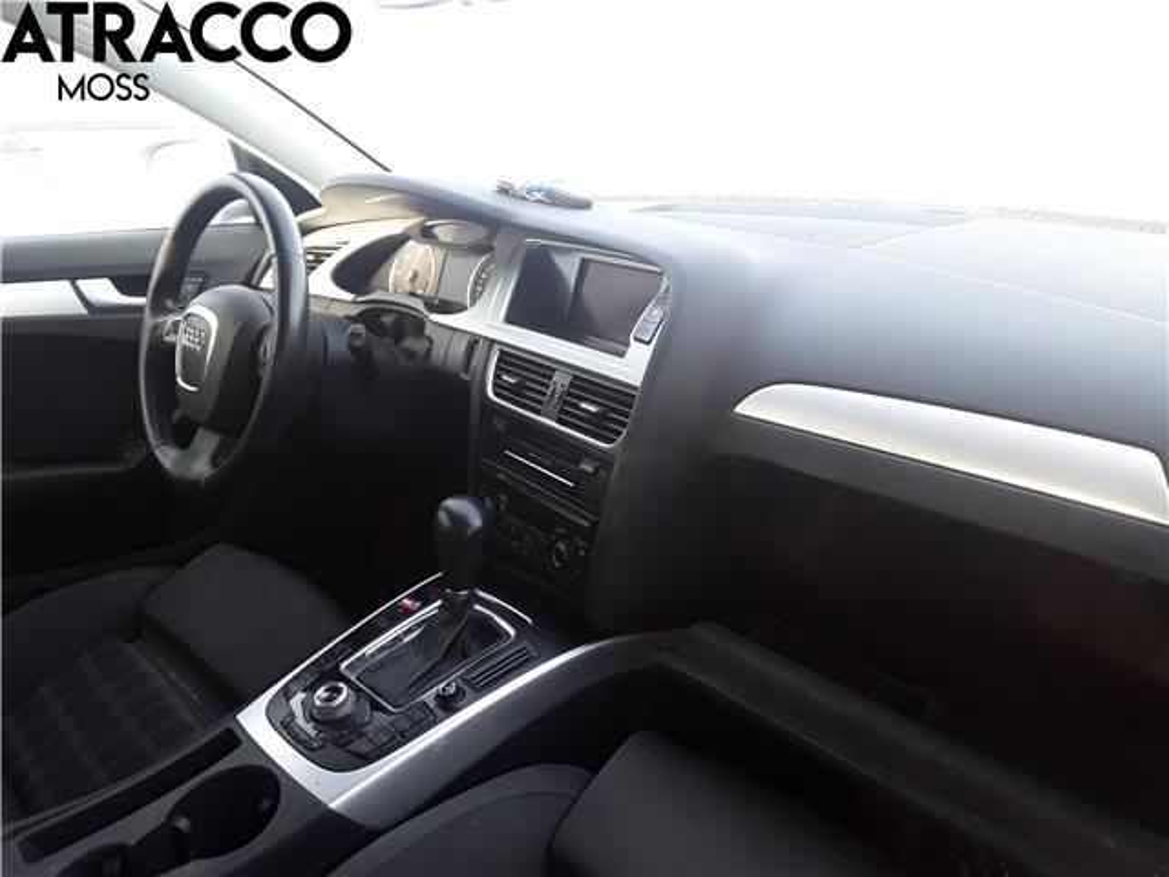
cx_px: 584
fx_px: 946
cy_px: 438
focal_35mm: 28
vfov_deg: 49.7
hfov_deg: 63.4
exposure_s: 1/50
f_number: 1.9
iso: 64
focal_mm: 2.91
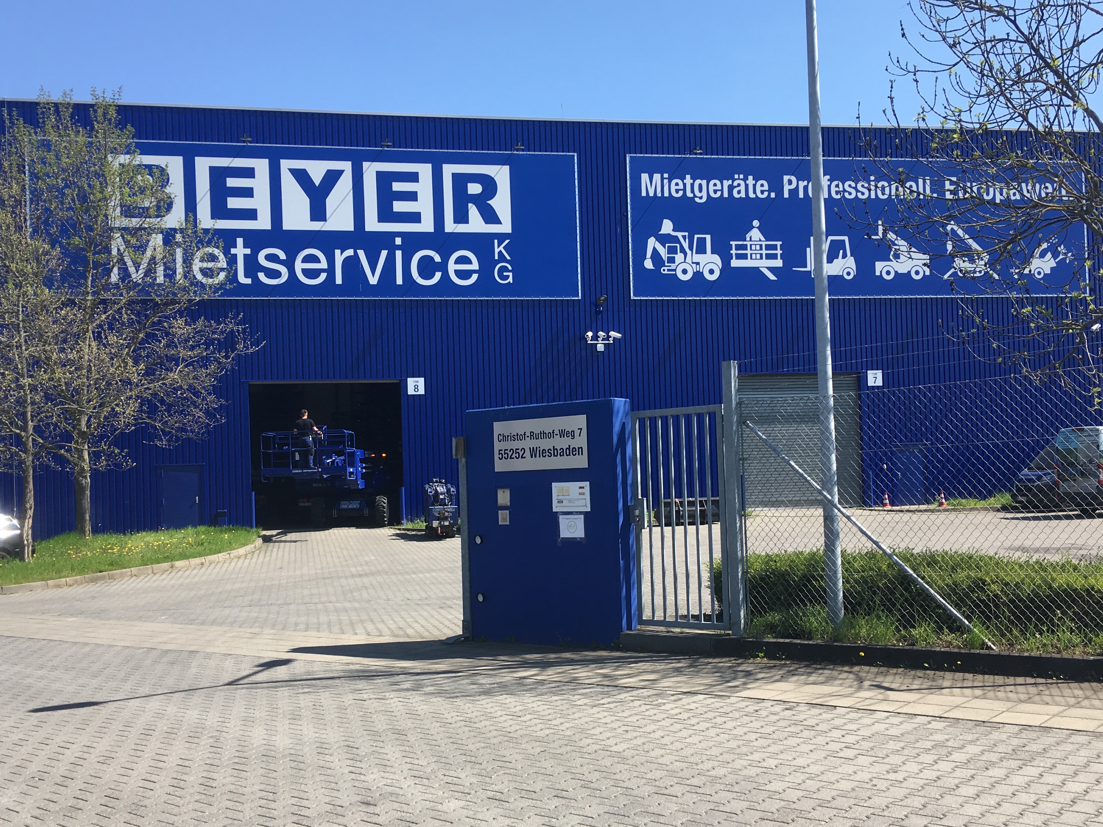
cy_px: 452
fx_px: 1179
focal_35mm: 37
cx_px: 551
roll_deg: +1.2
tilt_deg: +1.5
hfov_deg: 50.1
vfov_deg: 38.6
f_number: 2.2
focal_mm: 4.15
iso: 25
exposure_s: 1/845
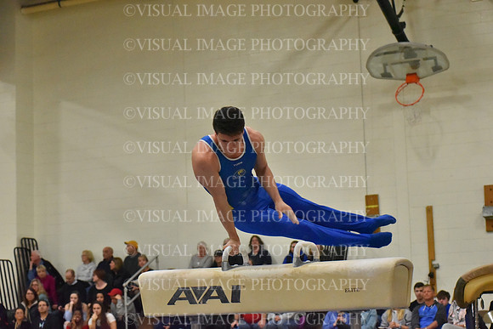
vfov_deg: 17.1
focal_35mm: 80
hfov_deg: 25.4
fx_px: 1096
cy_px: 164
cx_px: 246
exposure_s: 1/1000
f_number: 5.6
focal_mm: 80
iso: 8000
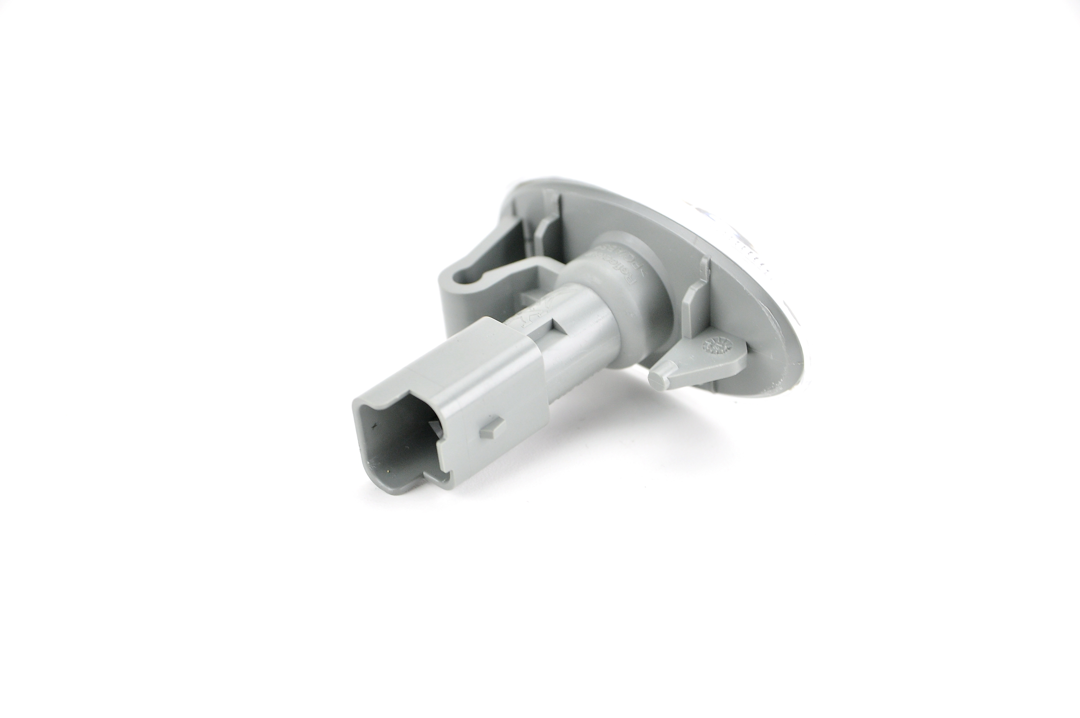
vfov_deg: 18.1
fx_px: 2247
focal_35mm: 75
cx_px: 540
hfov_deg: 27.0
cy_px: 359
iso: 500
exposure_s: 1/50
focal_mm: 50
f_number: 5.6
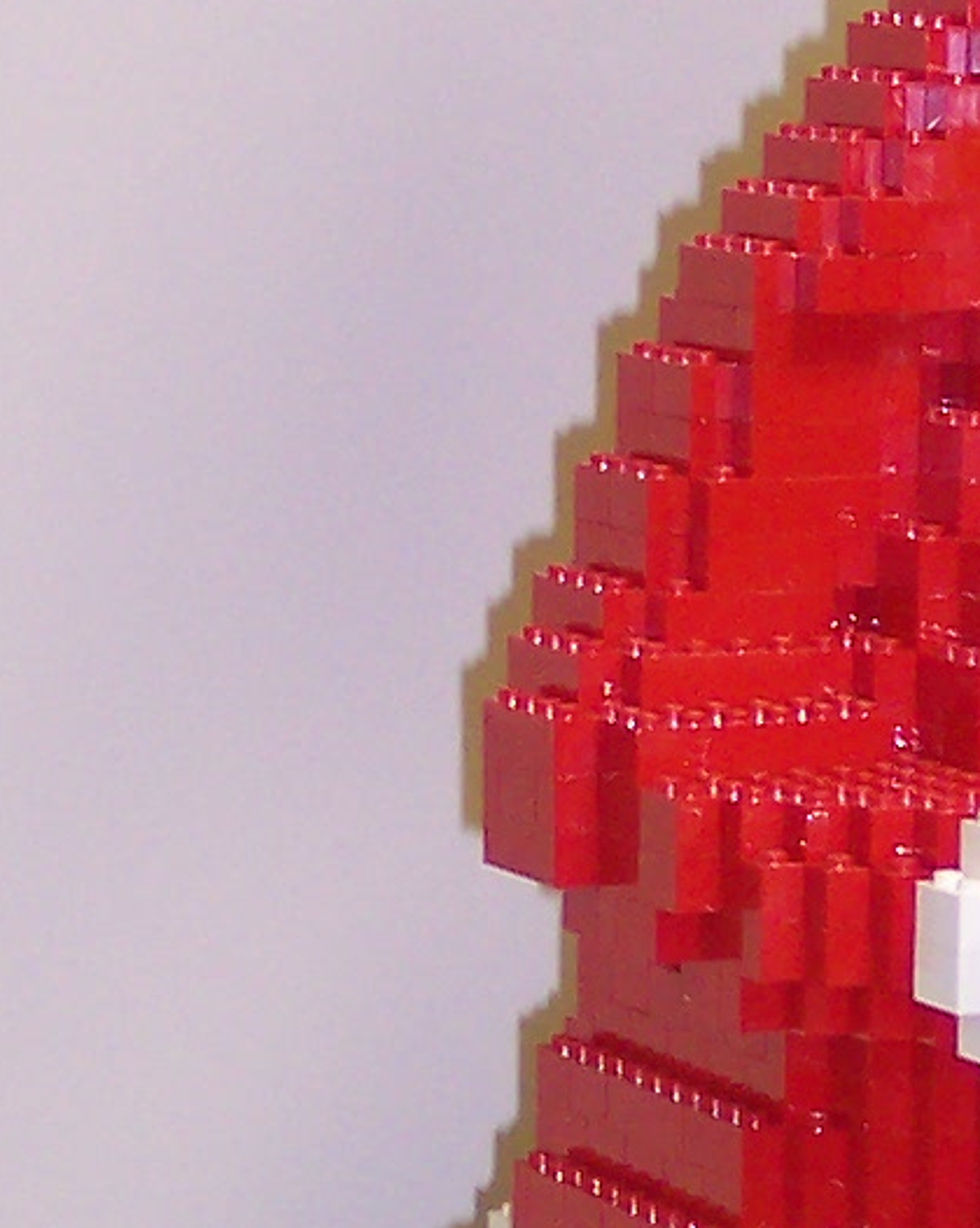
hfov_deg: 8.4
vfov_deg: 10.6
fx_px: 6606
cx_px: 1006
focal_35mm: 182
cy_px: 738
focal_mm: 8
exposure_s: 1/30
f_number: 2.8
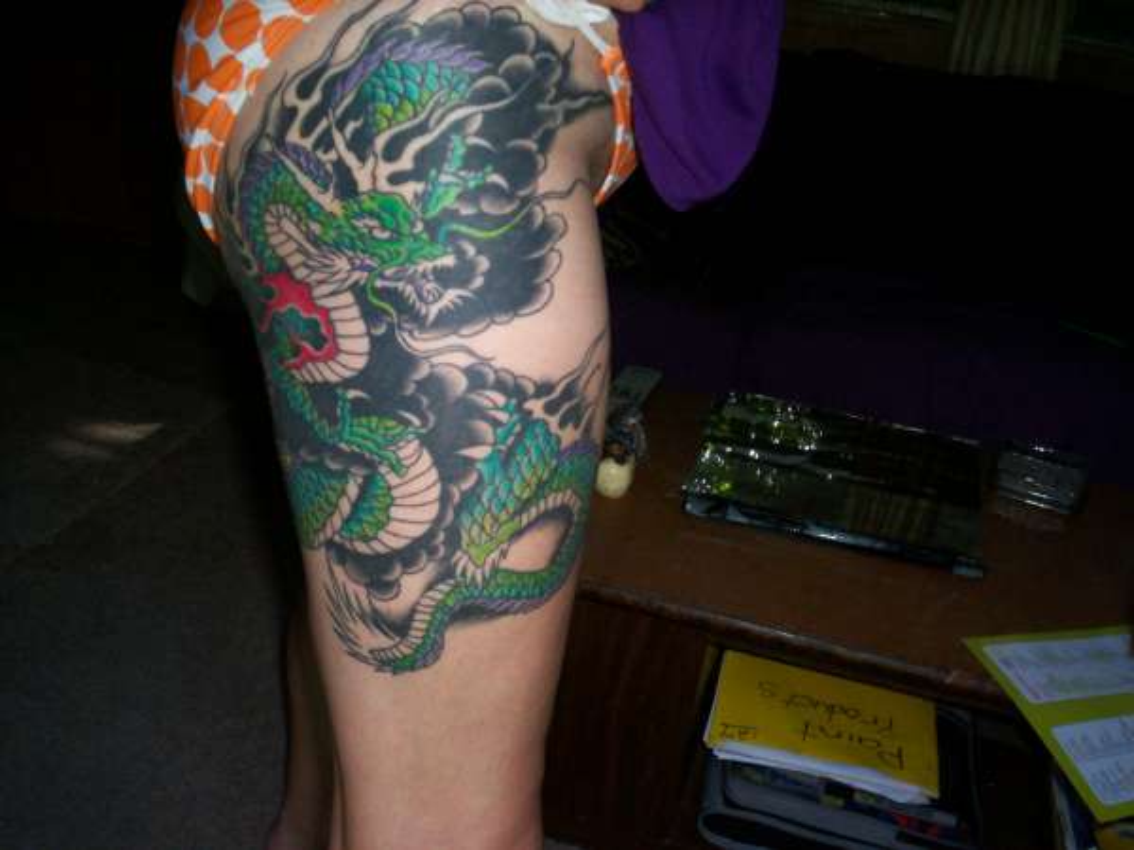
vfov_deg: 39.7
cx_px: 567
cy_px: 425
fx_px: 1179
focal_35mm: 36
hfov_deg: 51.4
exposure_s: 1/64
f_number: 4.5
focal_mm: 5.9
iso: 140
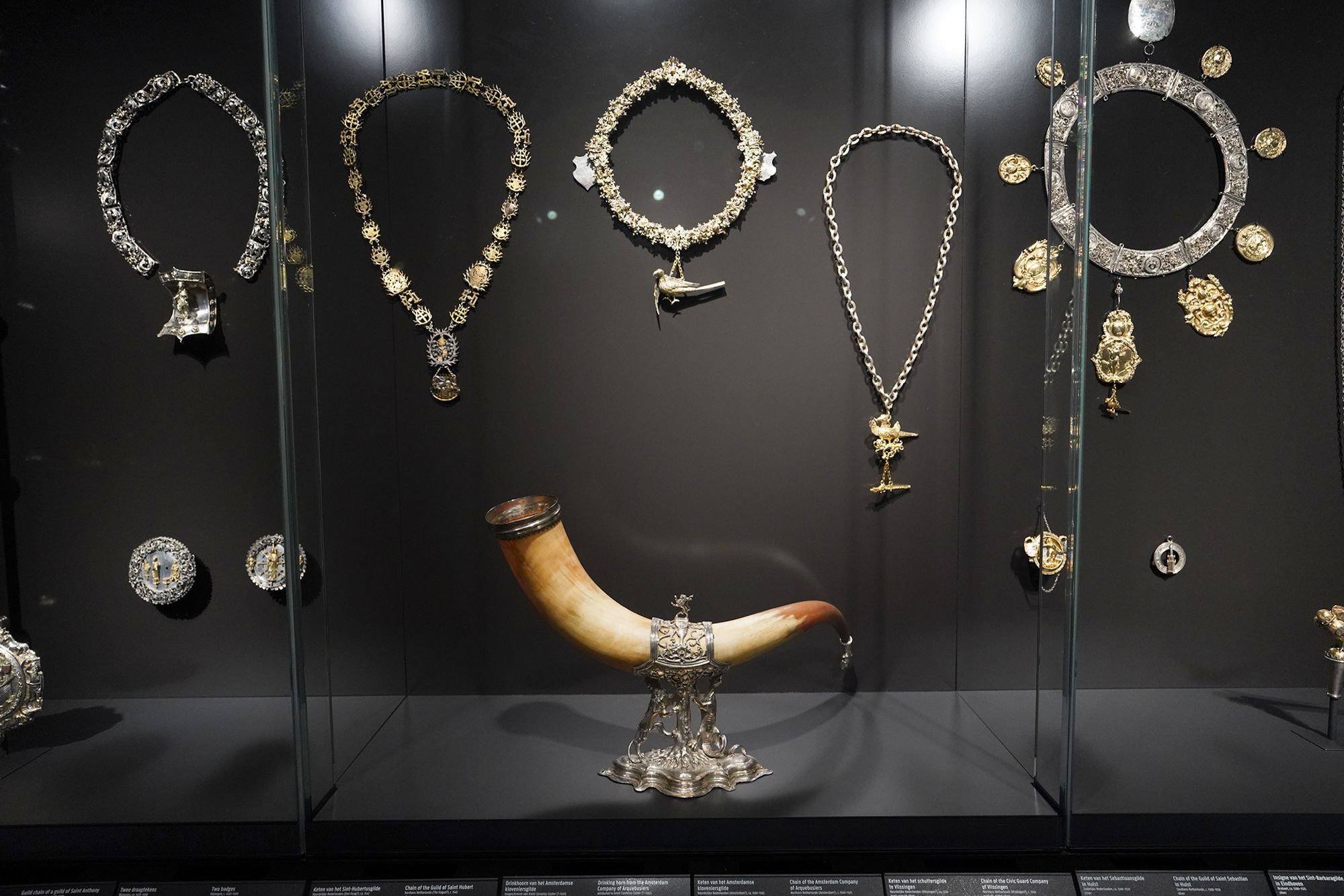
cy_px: 448
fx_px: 896
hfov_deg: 73.7
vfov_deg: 53.1
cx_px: 672
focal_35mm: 24
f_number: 4
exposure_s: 1/80
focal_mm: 24
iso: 3200
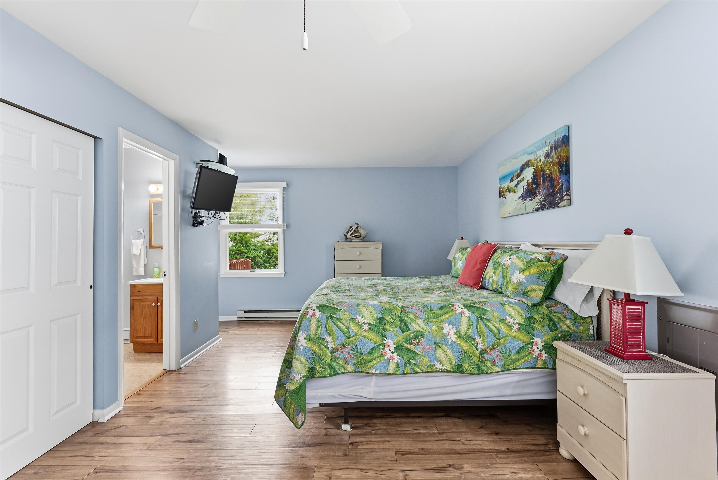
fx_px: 329
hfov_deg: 95.0
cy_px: 240
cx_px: 359
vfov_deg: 72.1
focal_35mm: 16
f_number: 7.1
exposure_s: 1/10
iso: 640
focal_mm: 16.5
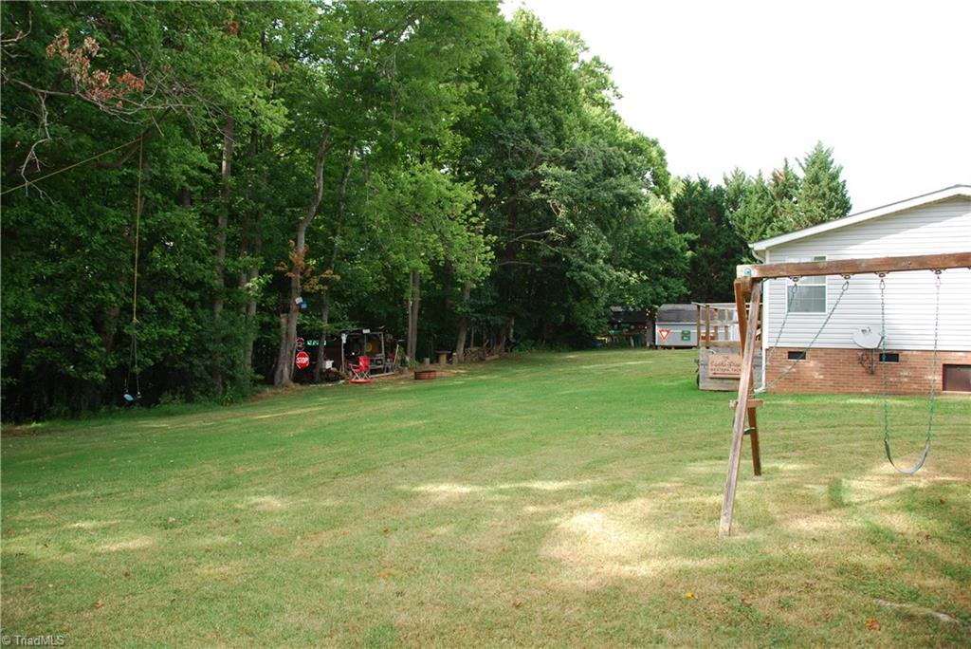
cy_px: 324
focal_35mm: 27
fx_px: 729
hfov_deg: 67.4
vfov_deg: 48.0
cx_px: 486
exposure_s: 1/200
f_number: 3.5
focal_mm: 18
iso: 100
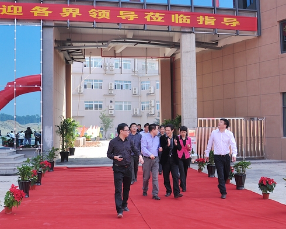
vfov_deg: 47.1
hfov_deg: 57.2
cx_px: 138
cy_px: 113
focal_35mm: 31
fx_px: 262
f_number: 3.5
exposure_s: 1/320
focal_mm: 18
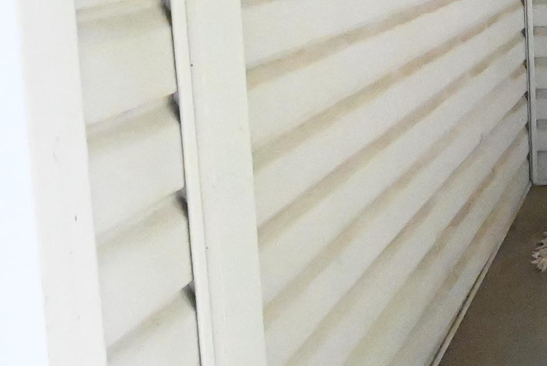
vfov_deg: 23.0
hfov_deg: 27.3
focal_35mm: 56
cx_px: 777
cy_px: -23
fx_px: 852
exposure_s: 1/800
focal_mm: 12
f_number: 14
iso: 25600
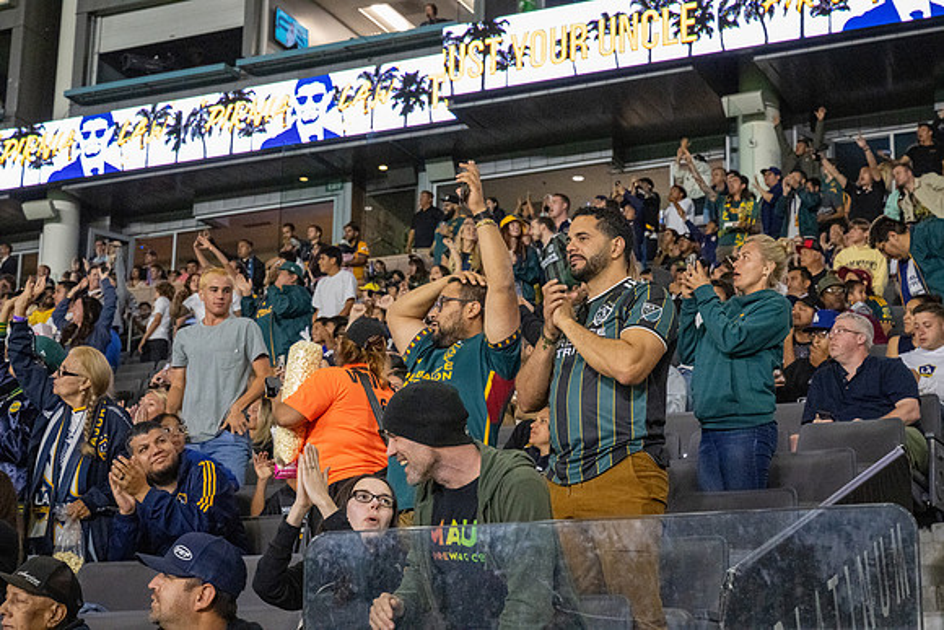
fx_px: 1836
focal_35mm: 70
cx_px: 472
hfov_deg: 28.8
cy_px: 315
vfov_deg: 19.5
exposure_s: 1/400
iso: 18000
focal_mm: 70
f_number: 8
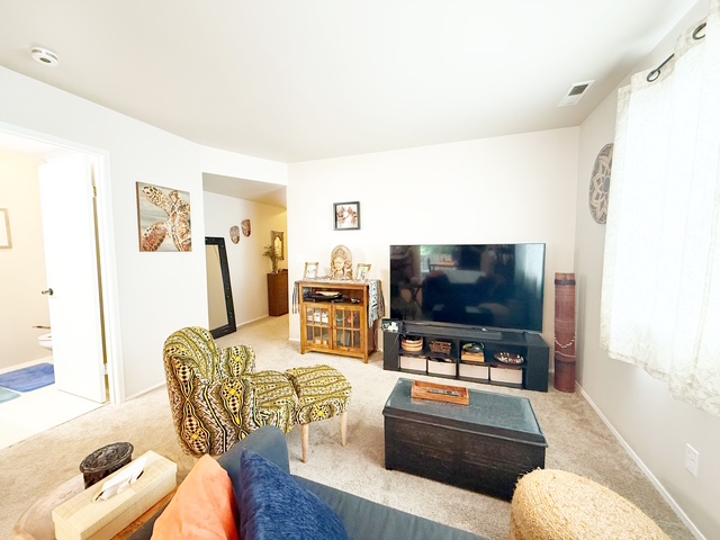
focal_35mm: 14
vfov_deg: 85.7
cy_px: 270
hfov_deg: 102.1
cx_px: 360
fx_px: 291
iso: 500
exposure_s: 1/60
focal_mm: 2.22
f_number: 2.2
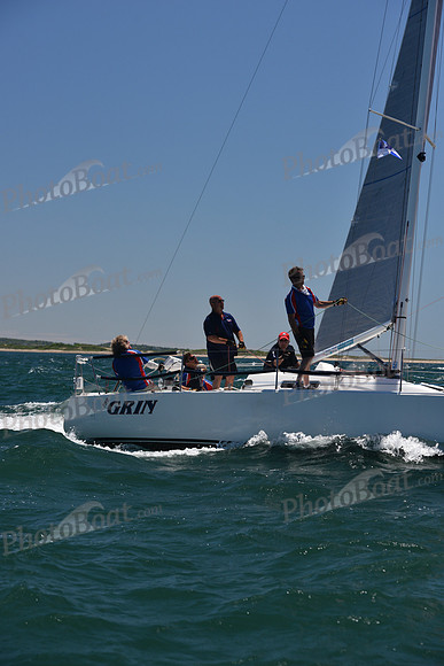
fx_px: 1756
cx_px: 222
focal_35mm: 95
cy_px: 333
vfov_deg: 21.5
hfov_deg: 14.4
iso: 250
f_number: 6.3
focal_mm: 95
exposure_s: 1/800
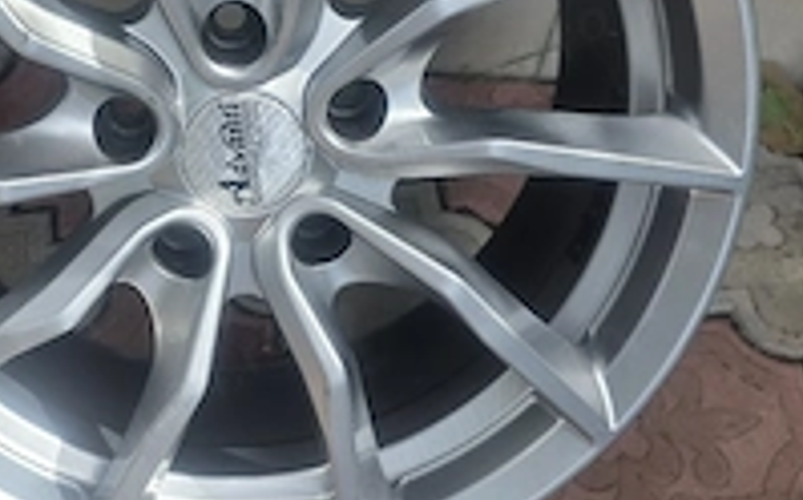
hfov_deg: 40.4
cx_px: 246
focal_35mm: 49
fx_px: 1071
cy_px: 149
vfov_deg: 26.1
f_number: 1.7
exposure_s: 1/2000
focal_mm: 6.3
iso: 80
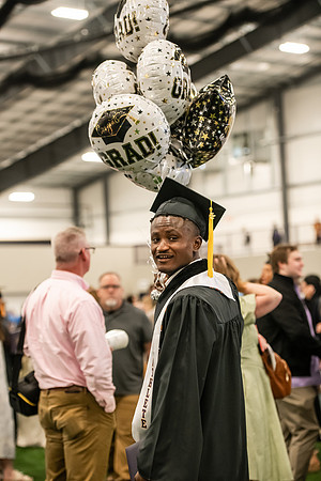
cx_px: 160
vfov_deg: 22.6
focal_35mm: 90
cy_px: 240
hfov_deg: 15.2
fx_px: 1204
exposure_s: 1/200
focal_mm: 90
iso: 3200
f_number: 3.2
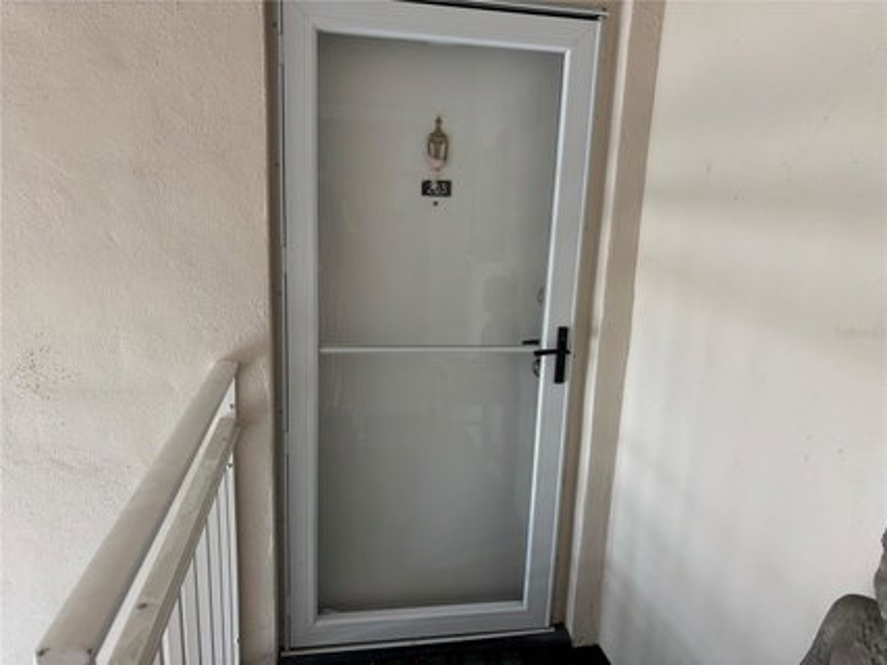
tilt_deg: -13.2
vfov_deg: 53.0
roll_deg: -2.8
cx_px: 444
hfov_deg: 67.3
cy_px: 332
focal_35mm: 26
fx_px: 666
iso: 125
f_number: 1.6
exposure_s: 1/106
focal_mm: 5.96
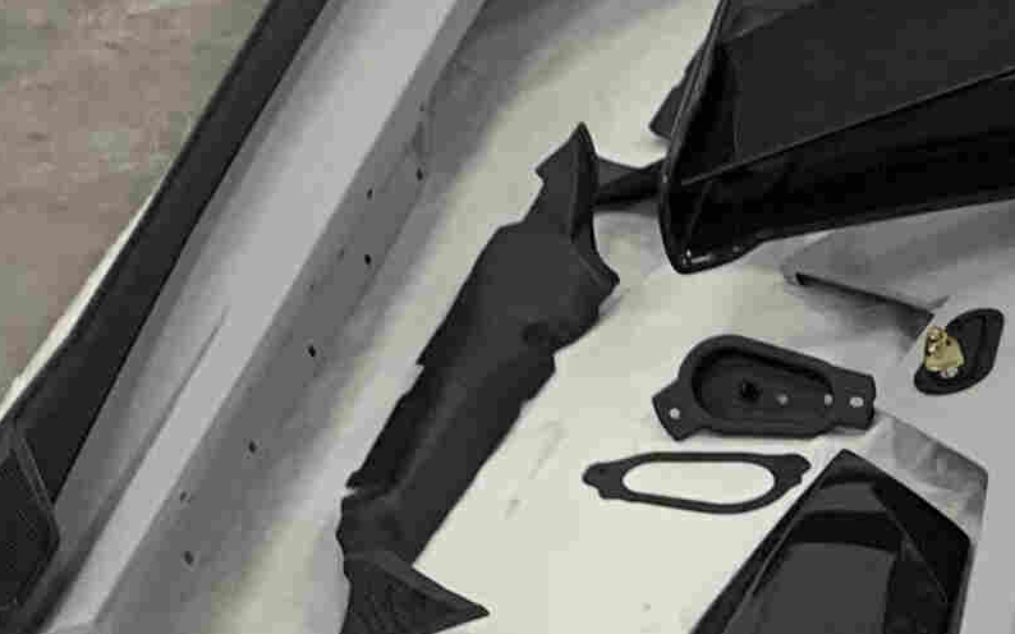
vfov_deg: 9.2
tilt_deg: -37.2
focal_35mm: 140
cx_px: 1745
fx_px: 3872
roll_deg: -1.1
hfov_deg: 13.6
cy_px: 878
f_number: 1.8
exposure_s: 1/73
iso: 100
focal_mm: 4.25
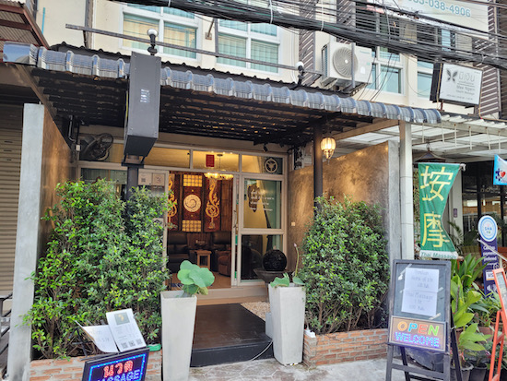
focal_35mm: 26
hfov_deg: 67.3
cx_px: 254
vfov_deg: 53.1
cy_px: 190
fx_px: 381
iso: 100
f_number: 1.8
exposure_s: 1/100
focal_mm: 5.4
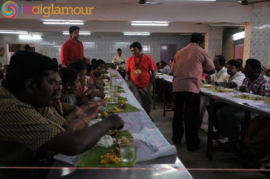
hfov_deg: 53.2
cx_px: 135
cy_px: 90
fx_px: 270
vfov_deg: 36.8
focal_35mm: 36
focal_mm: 24
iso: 640
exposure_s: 1/100
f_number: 3.8
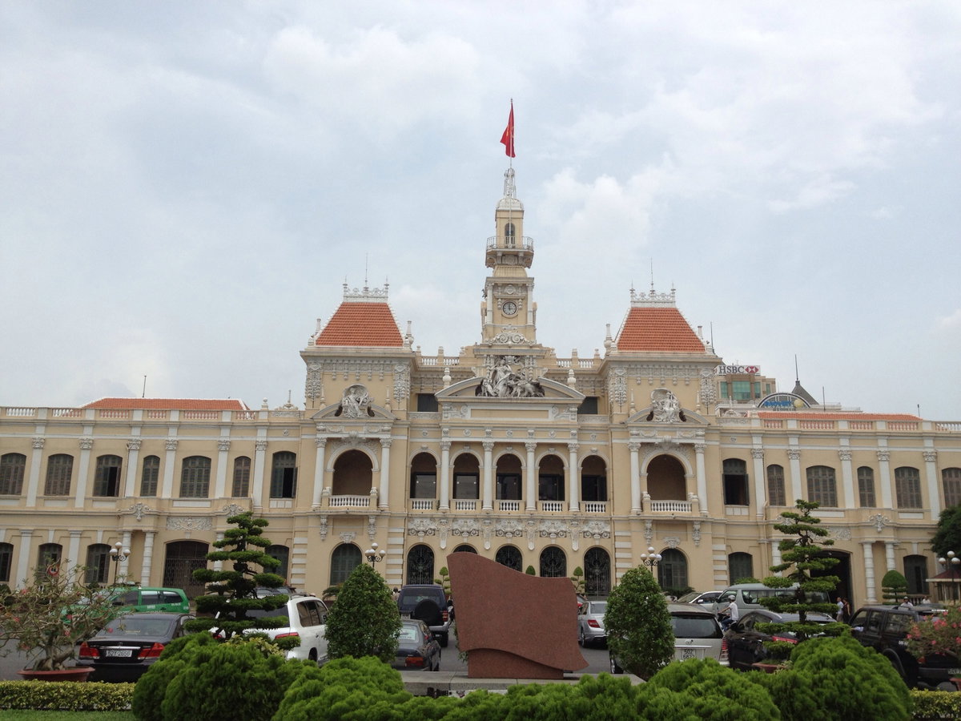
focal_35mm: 35
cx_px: 480
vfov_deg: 40.7
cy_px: 360
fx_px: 972
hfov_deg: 52.6
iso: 50
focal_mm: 4.28
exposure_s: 1/484
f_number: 2.4
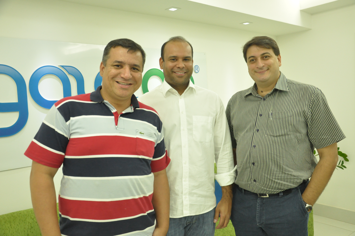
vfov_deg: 36.8
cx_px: 178
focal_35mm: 36
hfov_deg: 53.2
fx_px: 355
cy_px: 118
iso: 1600
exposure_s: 1/80
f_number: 6.3
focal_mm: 24
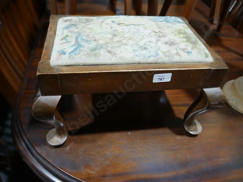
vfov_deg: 49.8
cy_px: 91
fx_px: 197
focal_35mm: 28
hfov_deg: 63.4
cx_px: 122
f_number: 3.5
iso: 400
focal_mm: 14
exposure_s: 1/60
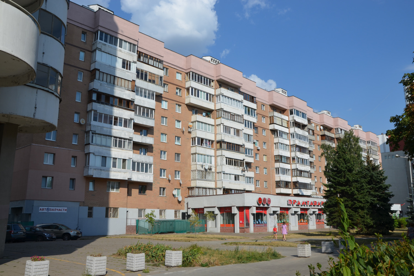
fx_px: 362
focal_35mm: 32
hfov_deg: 59.5
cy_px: 138
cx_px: 207
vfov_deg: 41.7
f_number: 9
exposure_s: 1/320
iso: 100
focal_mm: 21
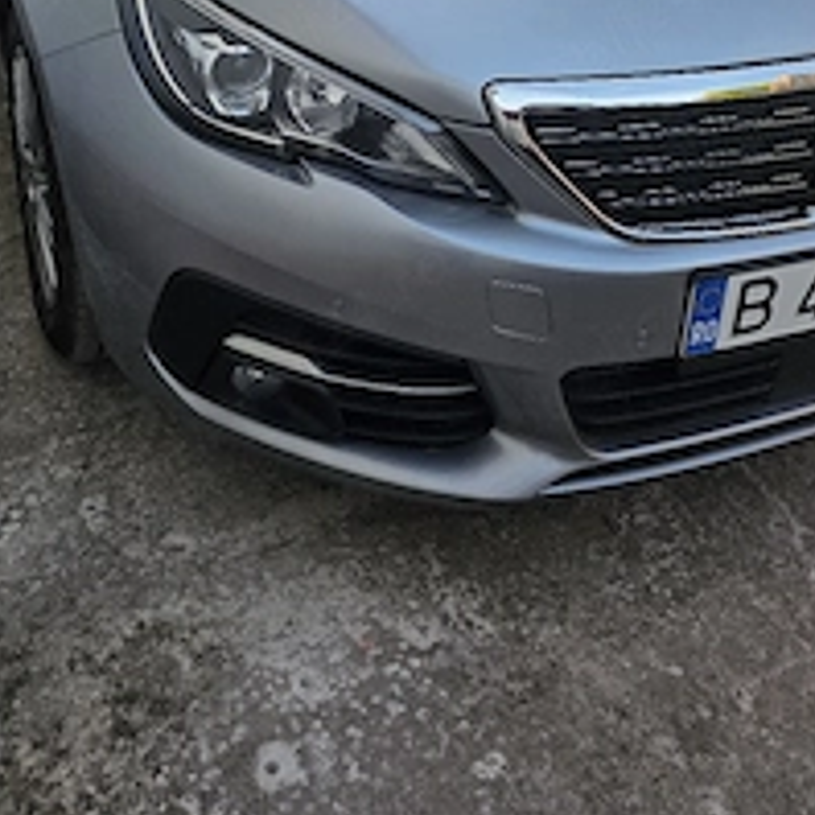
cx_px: 399
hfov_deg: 40.9
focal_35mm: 41
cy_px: 74
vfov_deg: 38.0
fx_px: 1092
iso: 50
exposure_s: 1/370
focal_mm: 6.25
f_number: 1.7
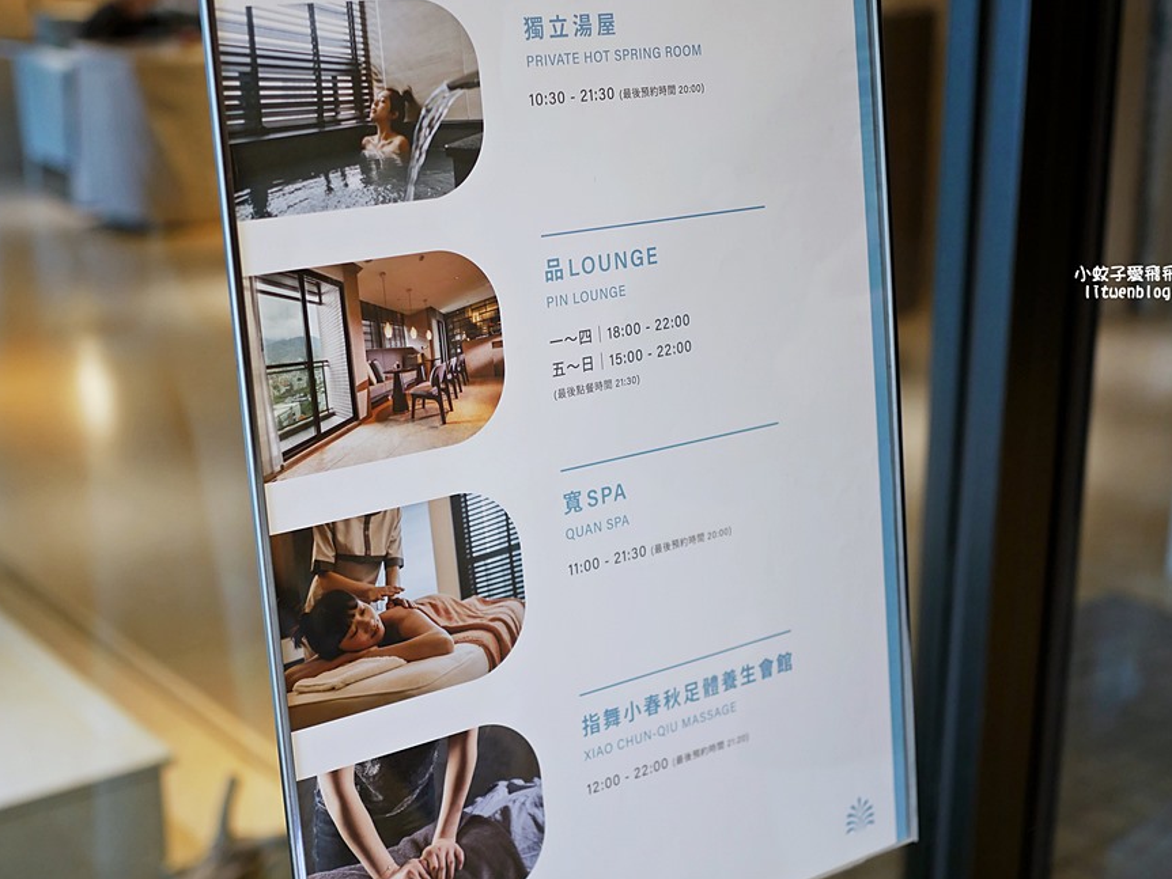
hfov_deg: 33.2
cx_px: 576
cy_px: 423
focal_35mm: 58
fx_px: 1964
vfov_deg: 25.2
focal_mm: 25
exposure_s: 1/60
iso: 320
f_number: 1.8
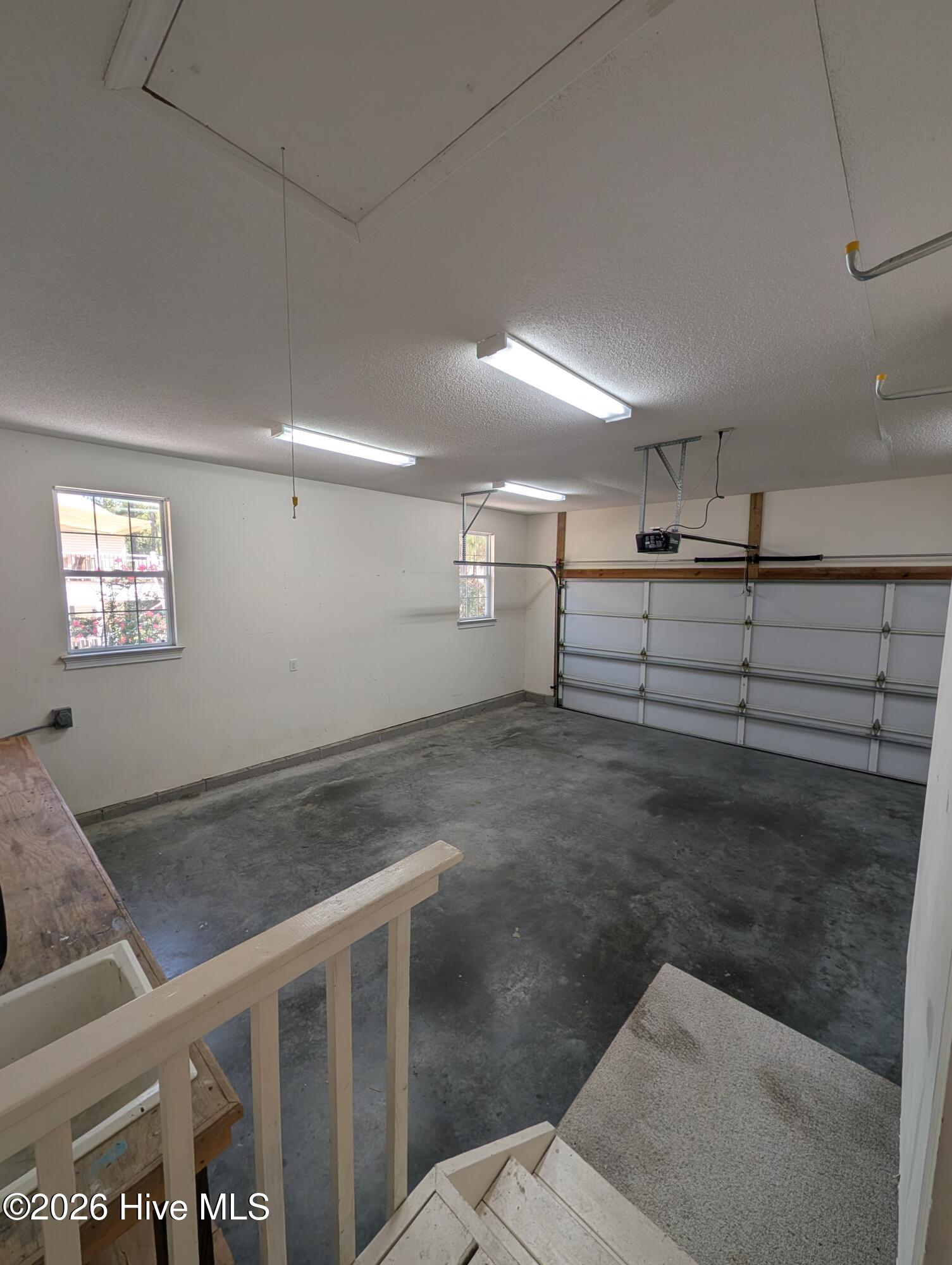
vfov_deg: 110.5
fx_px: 439
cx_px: 476
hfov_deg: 94.6
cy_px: 632
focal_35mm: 12
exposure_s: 1/123
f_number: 1.7
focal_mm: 2.02
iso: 52
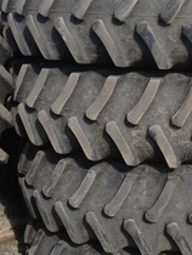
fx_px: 502
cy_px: 83
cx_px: 180
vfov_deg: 28.3
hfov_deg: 21.1
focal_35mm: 68
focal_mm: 4.28
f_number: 2.4
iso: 50
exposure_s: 1/824
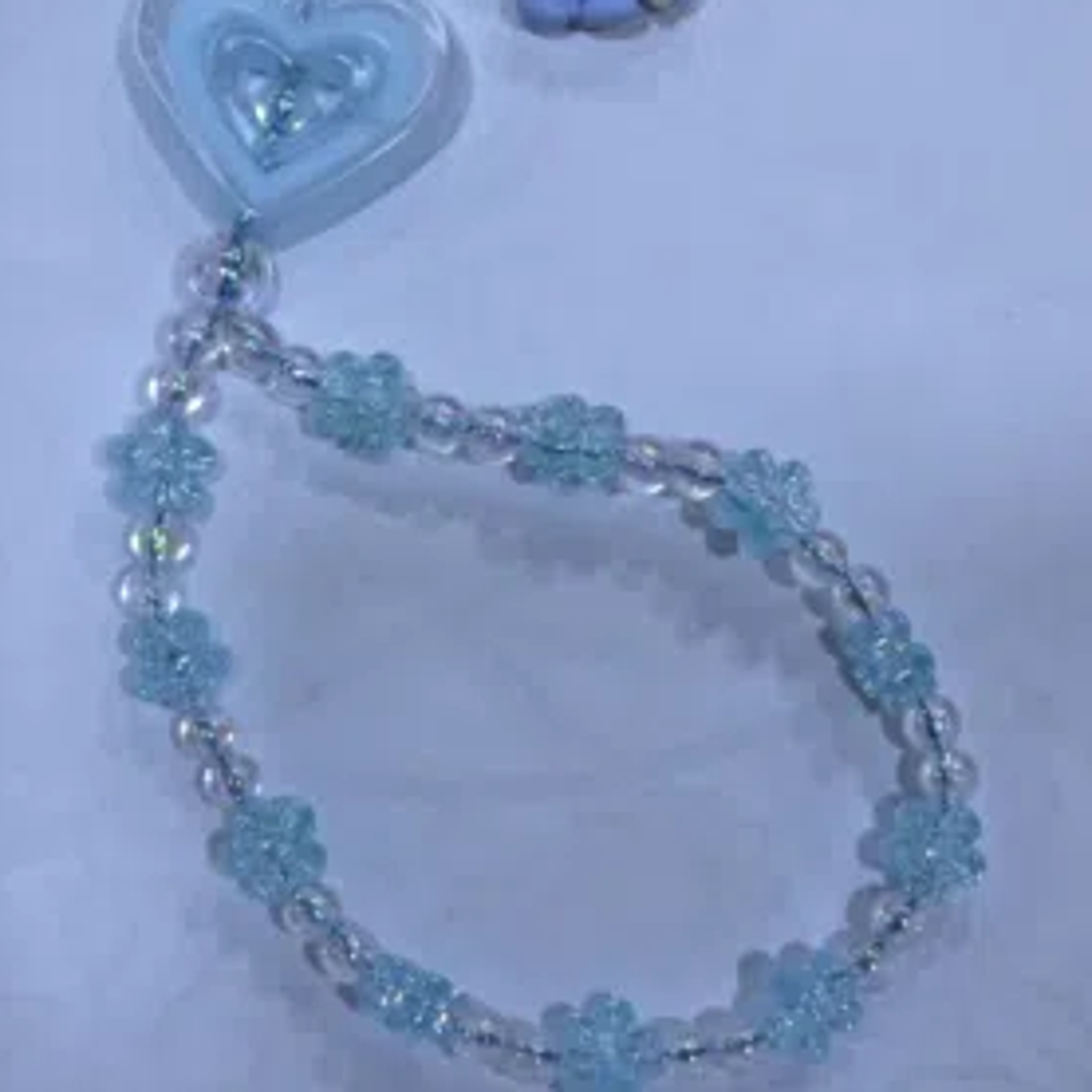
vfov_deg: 19.7
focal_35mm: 88
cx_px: 524
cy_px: 371
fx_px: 3141
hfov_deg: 19.7
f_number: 2.4
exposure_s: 1/100
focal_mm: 7.9
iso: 320
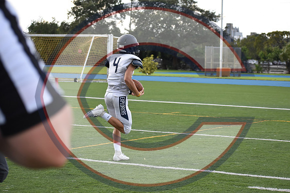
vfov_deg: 13.0
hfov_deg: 19.5
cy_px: 96
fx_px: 846
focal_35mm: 105
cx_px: 145
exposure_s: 1/800
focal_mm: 70
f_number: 4.5
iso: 800
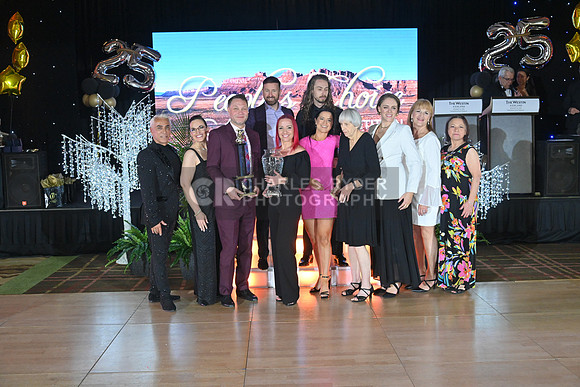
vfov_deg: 35.1
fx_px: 612
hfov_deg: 50.7
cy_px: 194
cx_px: 290
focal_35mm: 38
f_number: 6.3
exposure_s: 1/320
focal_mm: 38
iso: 3200
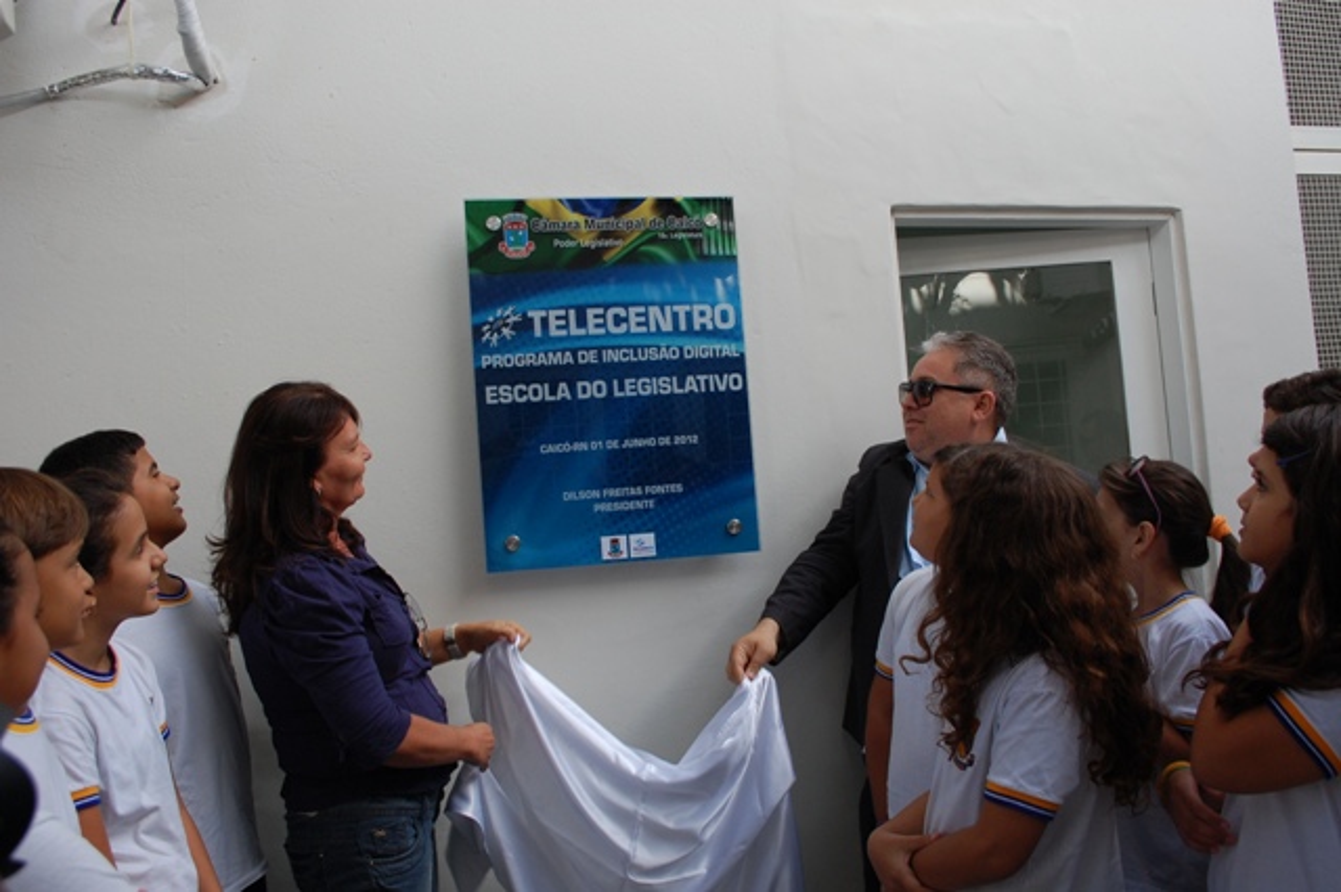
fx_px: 1117
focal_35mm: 30
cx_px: 670
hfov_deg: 62.0
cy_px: 446
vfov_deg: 43.6
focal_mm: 20
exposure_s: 1/160
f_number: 6.3
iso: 400
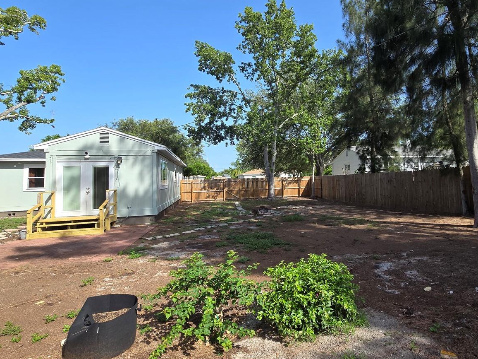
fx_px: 249
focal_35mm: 18
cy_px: 164
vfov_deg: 71.5
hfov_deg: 86.9
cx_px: 282
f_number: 2.2
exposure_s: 1/1148
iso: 50
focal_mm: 2.2
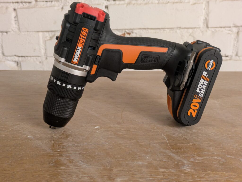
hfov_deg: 37.5
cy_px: 91
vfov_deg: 28.6
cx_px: 121
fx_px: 357
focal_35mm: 51
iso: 406
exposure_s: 1/25
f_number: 1.89
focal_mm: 5.43
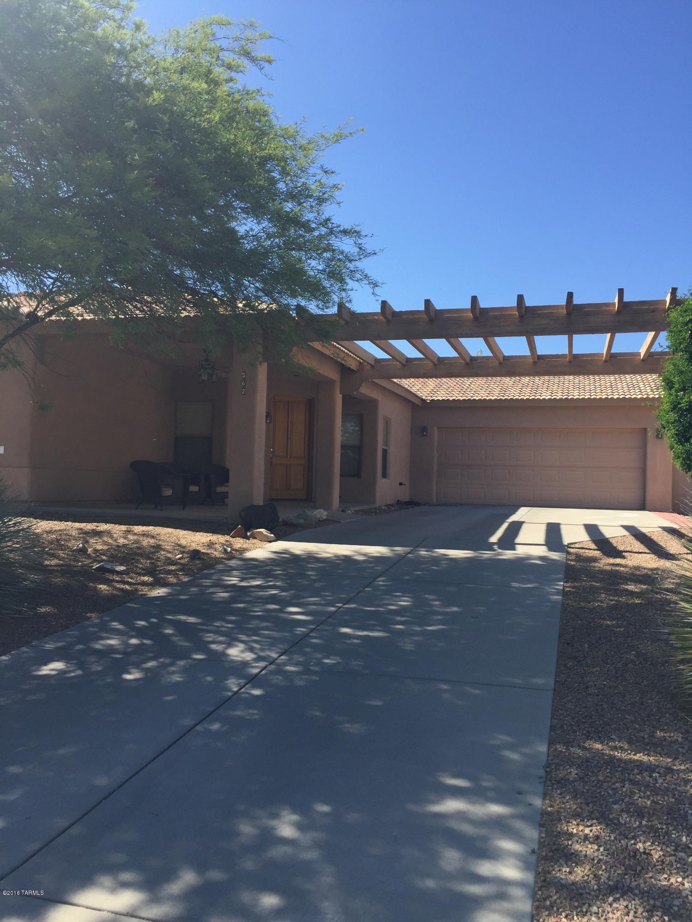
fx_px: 773
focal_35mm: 29
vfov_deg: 61.7
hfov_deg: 48.2
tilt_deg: +2.7
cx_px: 346
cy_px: 461
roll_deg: -0.8
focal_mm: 4.15
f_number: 2.2
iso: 32
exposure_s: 1/1464
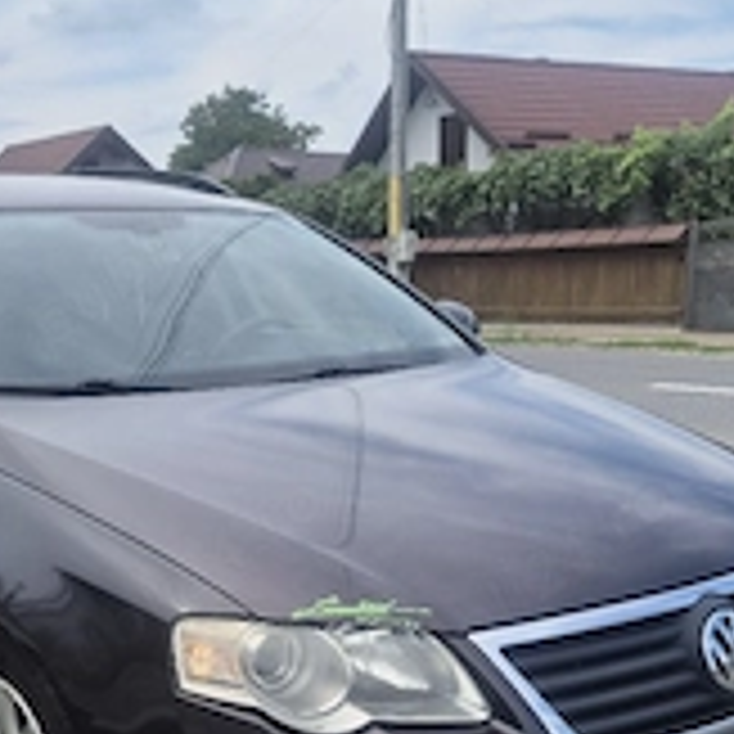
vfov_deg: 32.5
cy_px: 644
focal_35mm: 50
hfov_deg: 33.8
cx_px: 266
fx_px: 1199
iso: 25
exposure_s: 1/1000
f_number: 1.8
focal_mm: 5.4
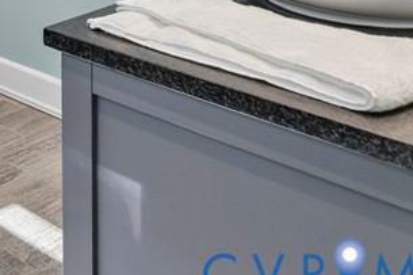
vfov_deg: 19.5
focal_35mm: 57
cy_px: -177
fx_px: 654
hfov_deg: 24.8
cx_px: -239
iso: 1250
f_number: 9
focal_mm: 16
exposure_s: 1/10
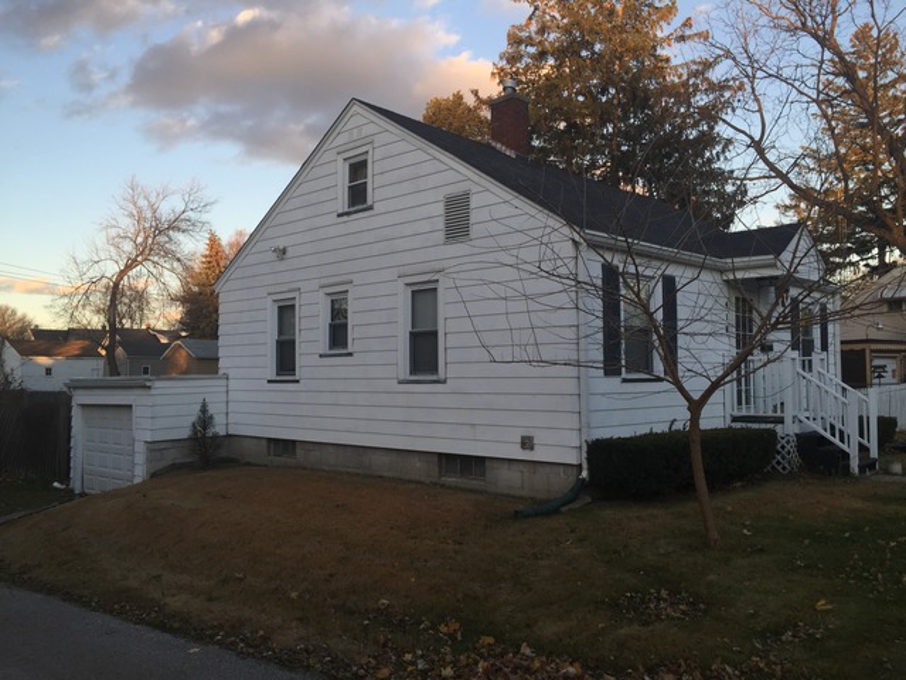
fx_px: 759
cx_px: 453
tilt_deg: +4.5
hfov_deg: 61.7
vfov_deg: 48.2
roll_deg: -1.0
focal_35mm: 29
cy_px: 340
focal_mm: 4.15
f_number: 2.2
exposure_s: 1/221
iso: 32
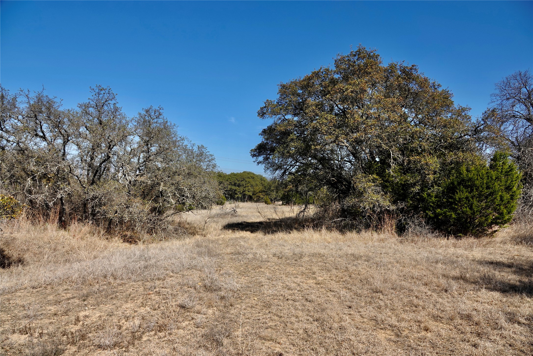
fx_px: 355
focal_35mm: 24
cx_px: 266
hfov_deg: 73.7
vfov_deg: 53.1
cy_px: 178
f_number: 4
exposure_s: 1/640
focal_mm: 8.8
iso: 100
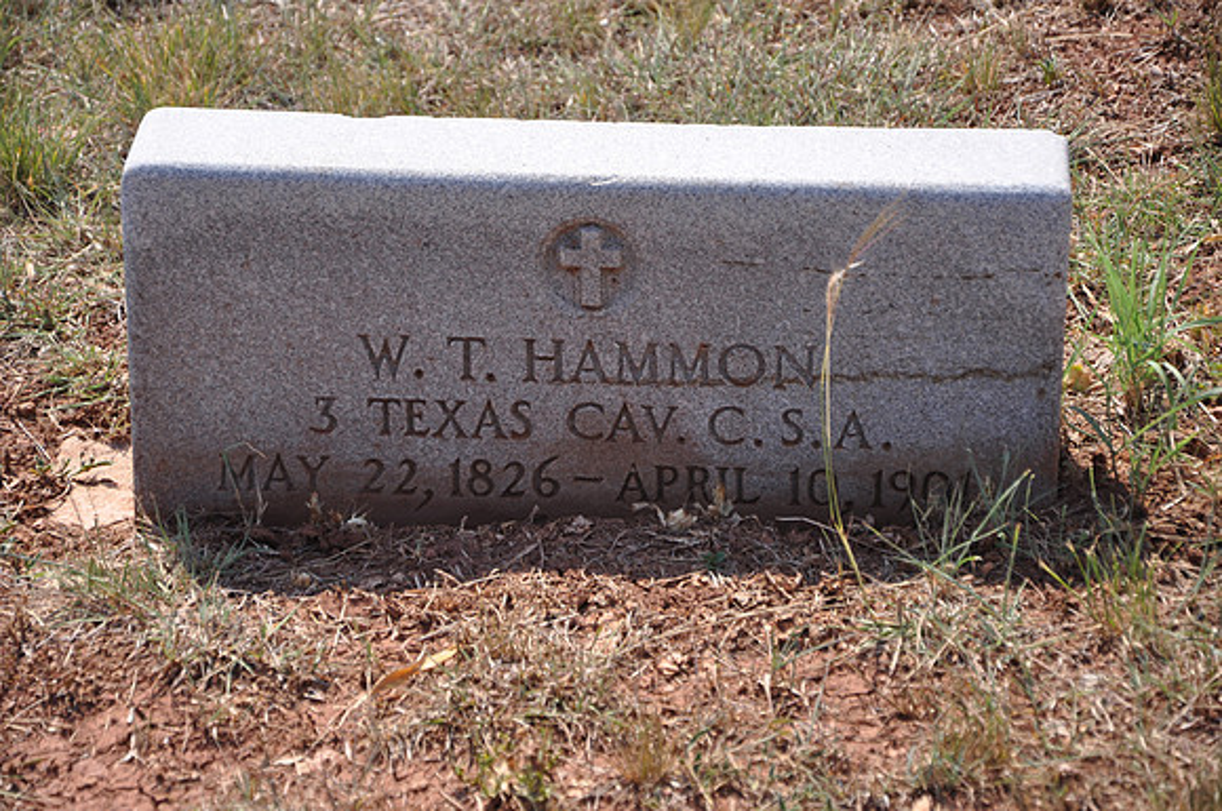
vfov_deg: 10.1
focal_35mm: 135
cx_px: 611
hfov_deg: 15.2
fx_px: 4576
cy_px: 406
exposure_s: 1/125
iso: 200
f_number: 5.6
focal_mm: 90
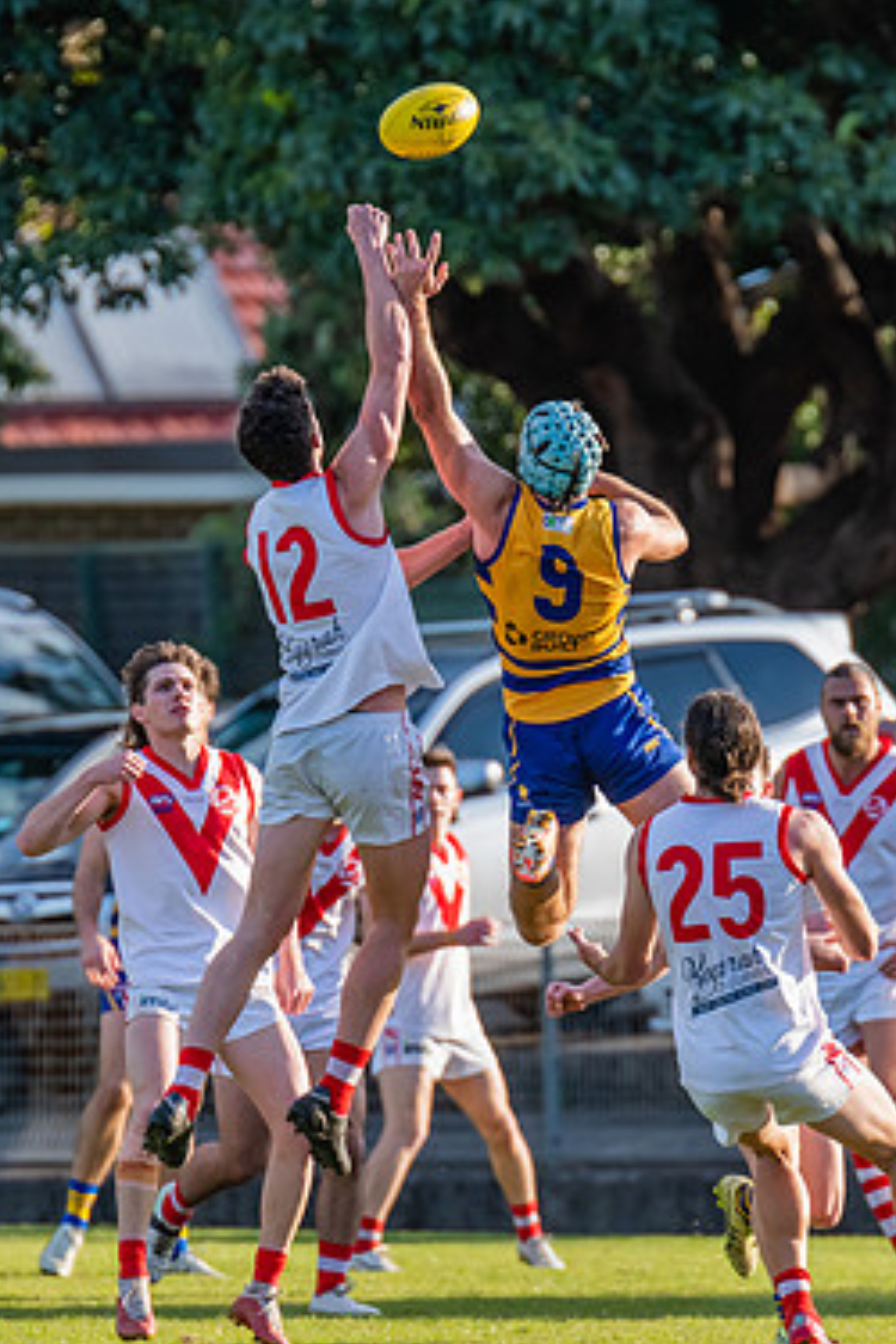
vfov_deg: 2.6
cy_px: 808
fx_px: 29528
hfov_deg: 1.7
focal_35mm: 791
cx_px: 498
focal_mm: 420
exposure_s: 1/1600
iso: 800
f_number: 5
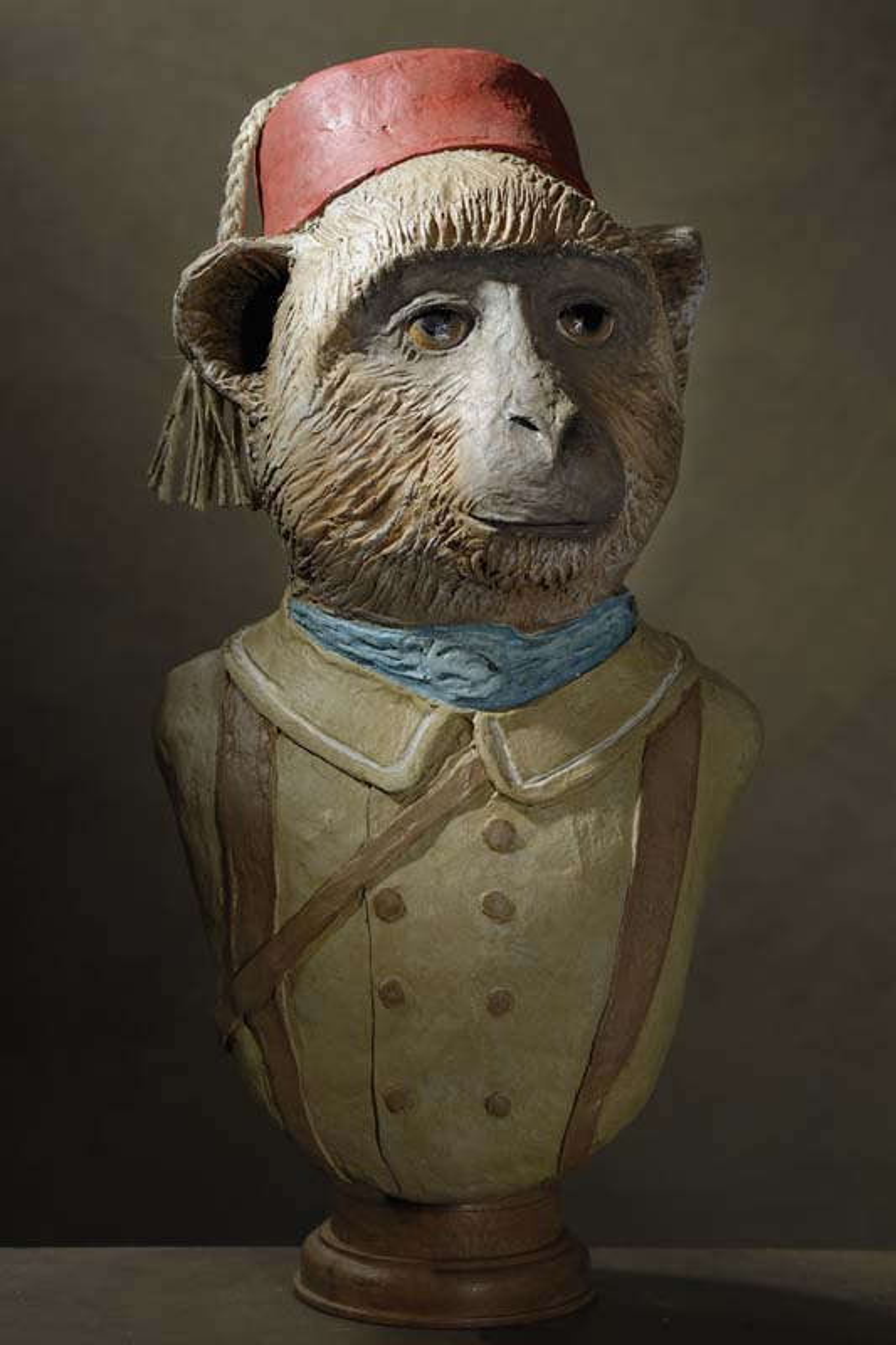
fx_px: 6162
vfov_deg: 12.5
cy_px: 672
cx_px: 448
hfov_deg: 8.3
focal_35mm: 165
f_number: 6.3
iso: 100
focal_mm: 110
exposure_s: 1/125
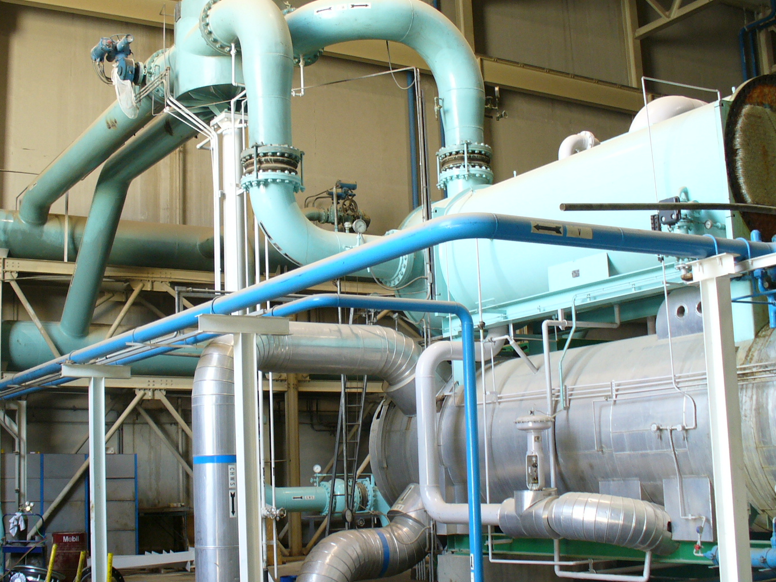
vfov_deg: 30.9
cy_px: 276
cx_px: 340
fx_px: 1053
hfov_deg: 40.4
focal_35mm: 47
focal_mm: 6.1
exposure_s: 1/25
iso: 100
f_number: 2.8
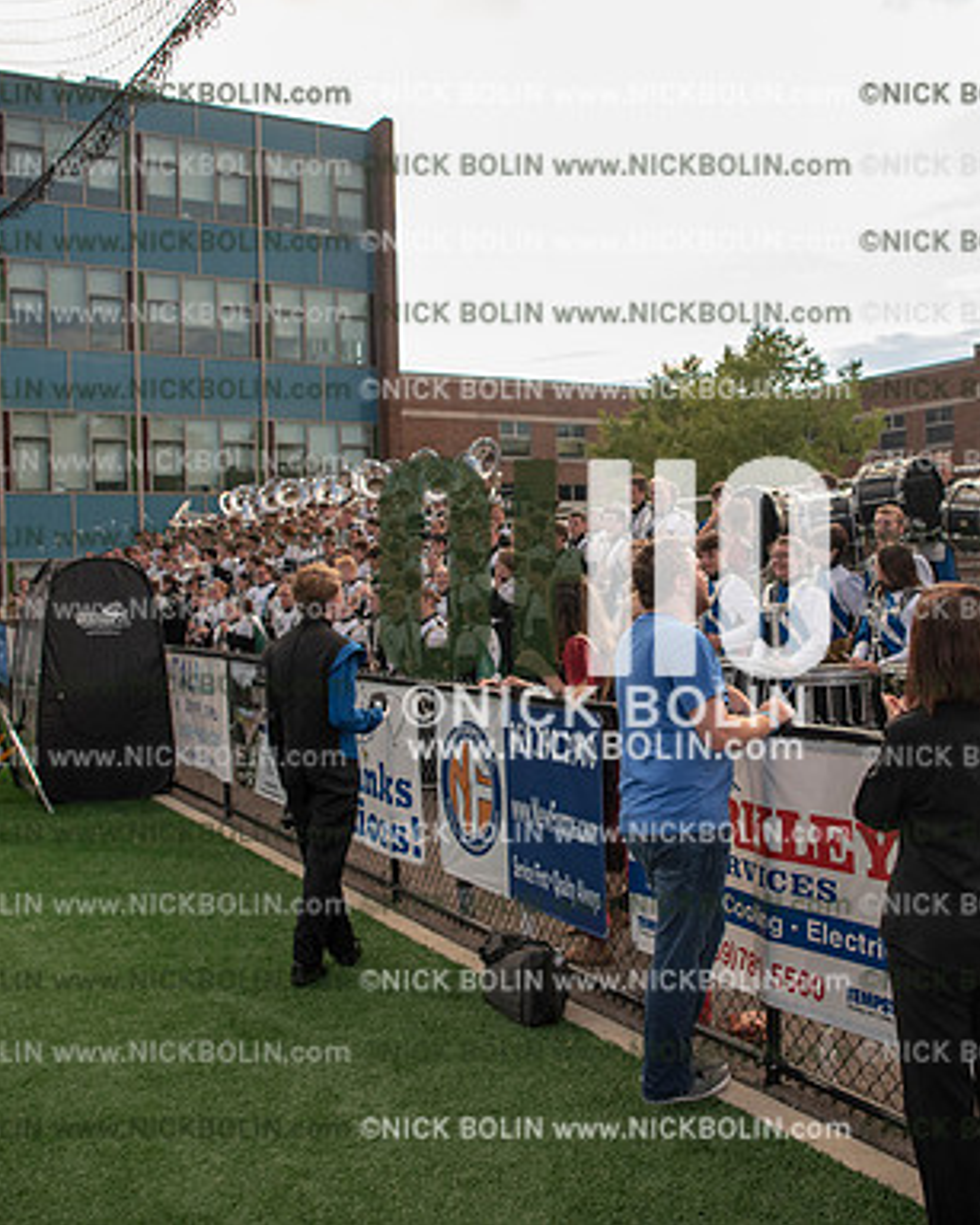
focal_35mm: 34
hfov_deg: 43.1
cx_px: 603
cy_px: 611
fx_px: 1233
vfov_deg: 52.9
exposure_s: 1/400
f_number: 3.2
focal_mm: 24
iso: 800
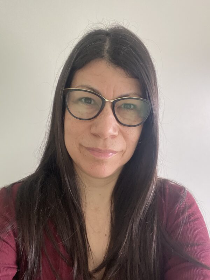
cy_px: 140
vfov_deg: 60.0
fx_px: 243
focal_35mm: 30
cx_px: 105
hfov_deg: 46.8
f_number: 2.2
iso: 400
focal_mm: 2.71
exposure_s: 1/60
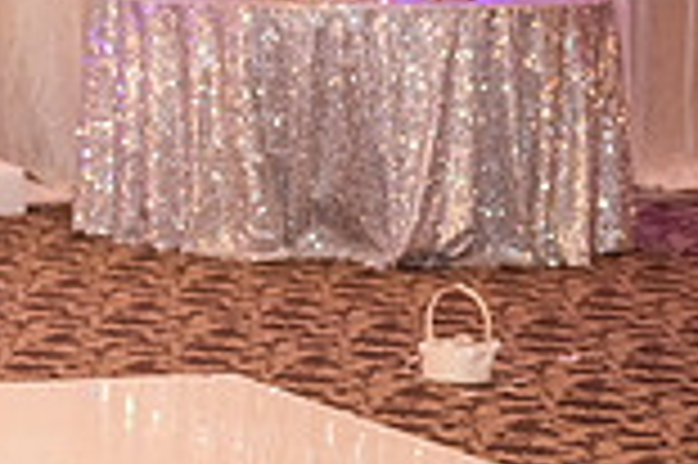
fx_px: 3777
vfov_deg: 7.0
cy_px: 11
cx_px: -594
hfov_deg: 9.9
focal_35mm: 195
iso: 1600
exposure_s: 1/160
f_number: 3.5
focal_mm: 52
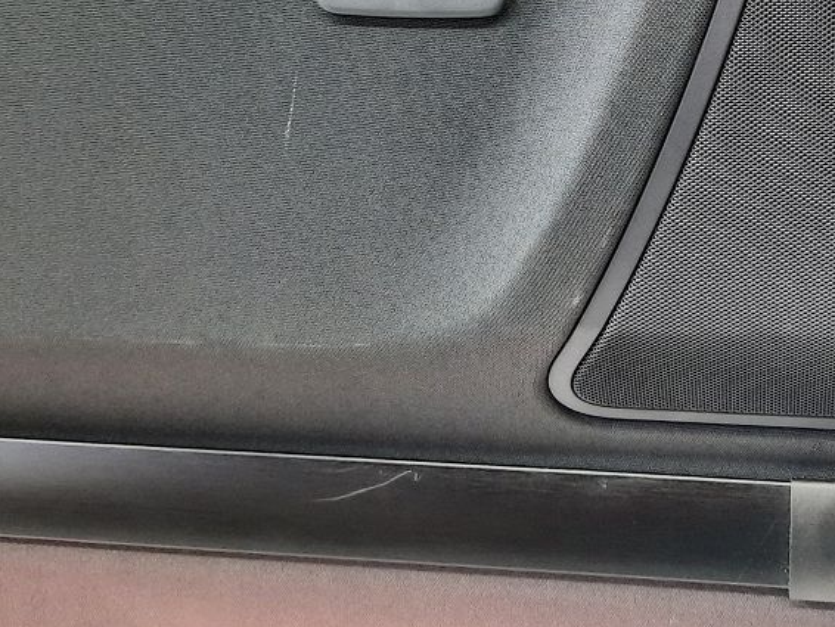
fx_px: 1279
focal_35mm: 53
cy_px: -27
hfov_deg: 35.0
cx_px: 668
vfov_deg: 25.9
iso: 200
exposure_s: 1/50
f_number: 2
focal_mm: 4.6
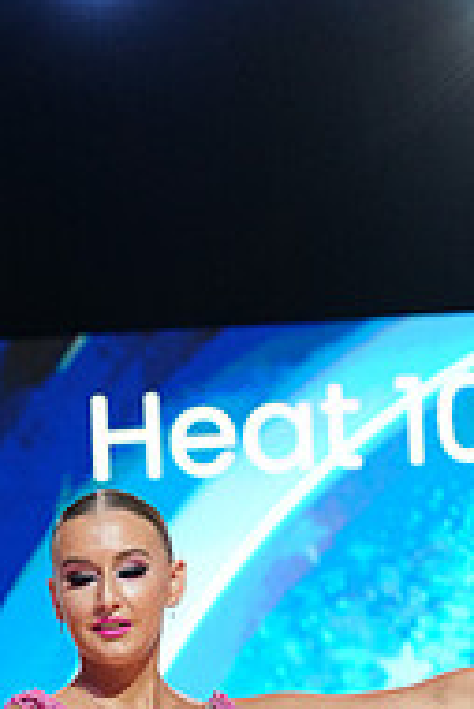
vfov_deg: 7.8
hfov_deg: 5.3
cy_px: 1075
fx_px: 5125
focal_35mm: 260
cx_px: -118
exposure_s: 1/320
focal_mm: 85
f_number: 4
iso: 2500
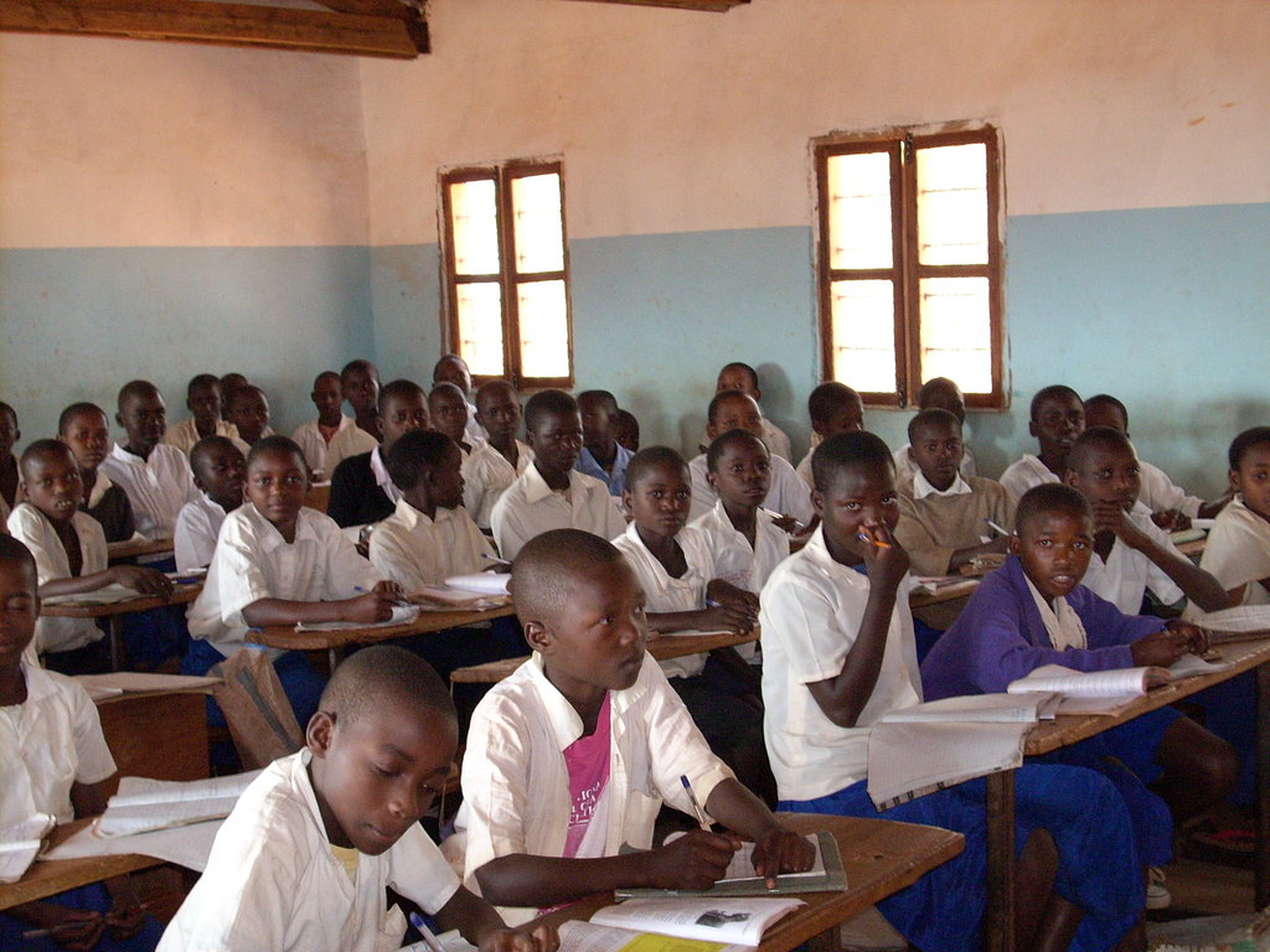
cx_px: 635
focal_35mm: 54
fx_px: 1981
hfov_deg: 35.5
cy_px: 476
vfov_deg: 27.0
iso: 259
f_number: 3.4
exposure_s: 1/30
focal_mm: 9
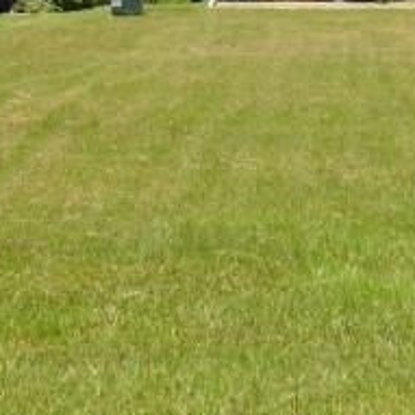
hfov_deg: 12.1
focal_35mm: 139
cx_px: -158
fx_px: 1885
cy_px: -317
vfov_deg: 11.7
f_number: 7.1
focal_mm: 18
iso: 100
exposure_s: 1/200
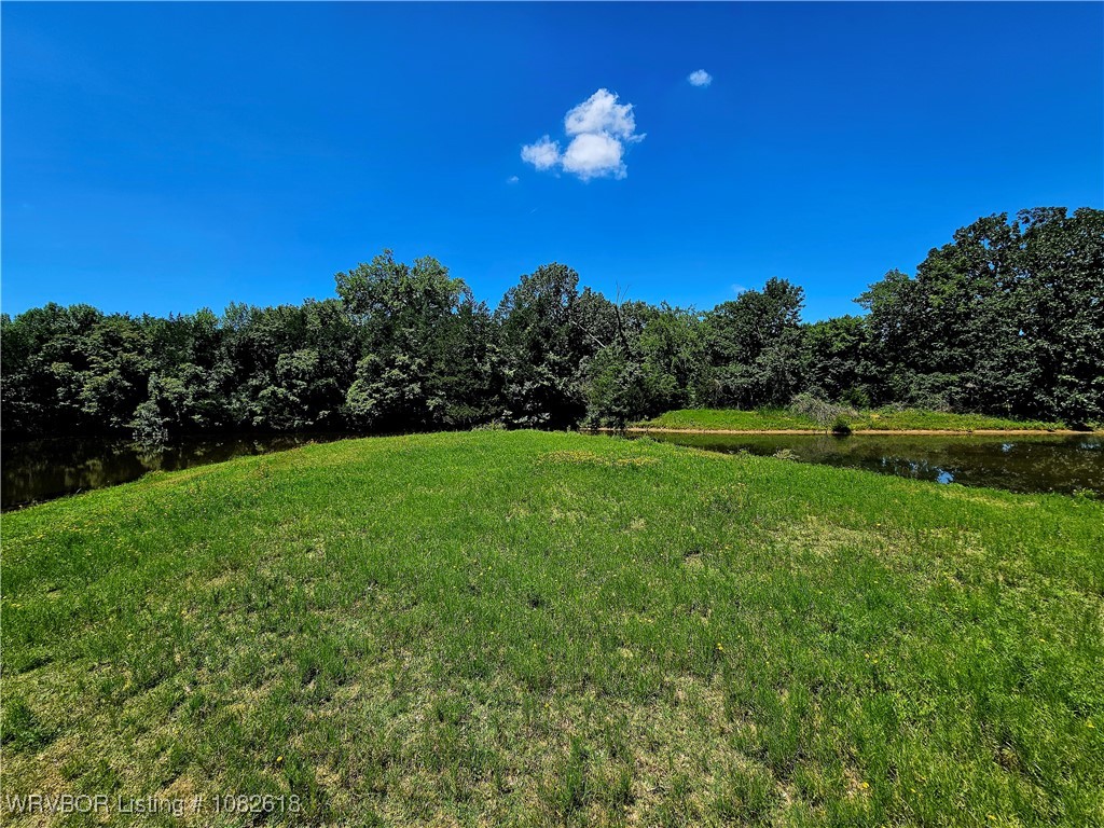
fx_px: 415
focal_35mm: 13
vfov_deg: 89.9
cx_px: 552
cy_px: 414
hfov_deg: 106.2
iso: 50
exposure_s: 1/2500
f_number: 2.2
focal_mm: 2.2
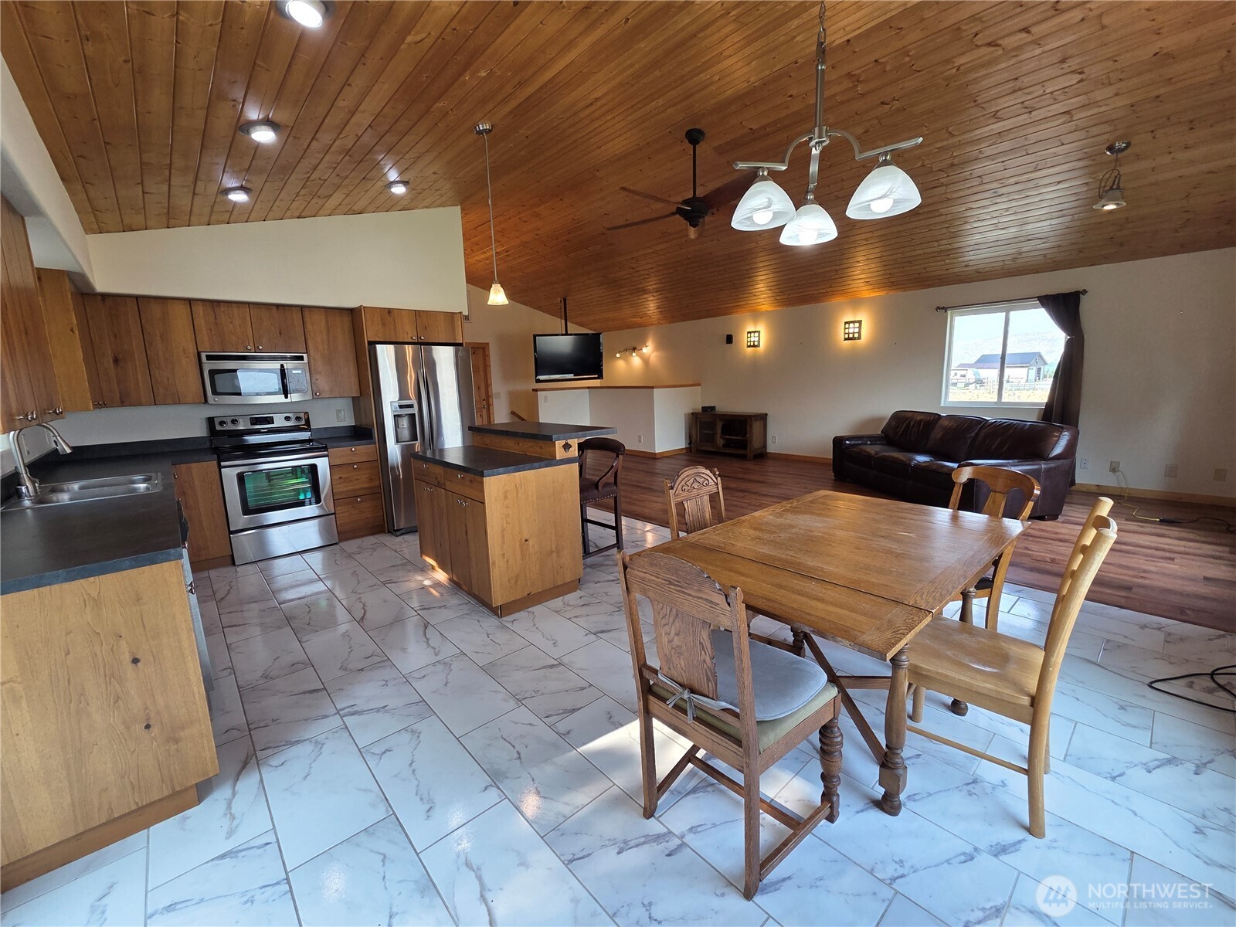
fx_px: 464
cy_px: 464
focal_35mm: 13
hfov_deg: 106.2
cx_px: 618
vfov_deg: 89.9
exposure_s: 1/120
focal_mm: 2.2
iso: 80
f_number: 2.2
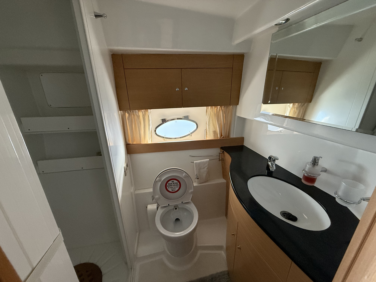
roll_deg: +1.0
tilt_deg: -19.3
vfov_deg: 85.7
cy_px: 141
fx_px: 152
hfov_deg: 102.1
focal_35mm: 14
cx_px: 188
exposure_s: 1/60
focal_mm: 2.22
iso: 400
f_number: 2.2
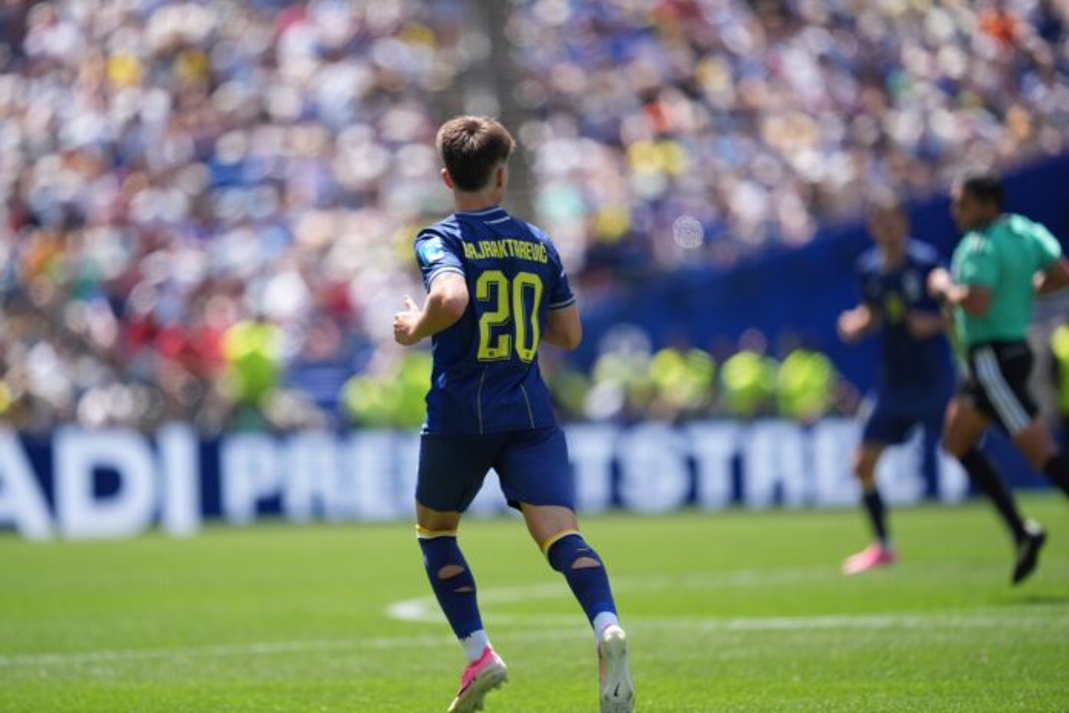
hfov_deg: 5.2
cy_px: 356
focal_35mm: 400
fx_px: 11877
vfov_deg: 3.4
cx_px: 534
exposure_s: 1/2500
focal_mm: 400
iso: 320
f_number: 2.8
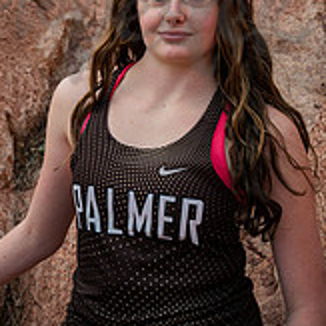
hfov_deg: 18.3
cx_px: 122
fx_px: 1012
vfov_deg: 17.8
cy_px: -2
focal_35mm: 95
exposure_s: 1/250
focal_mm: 31.5
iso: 800
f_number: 4.8
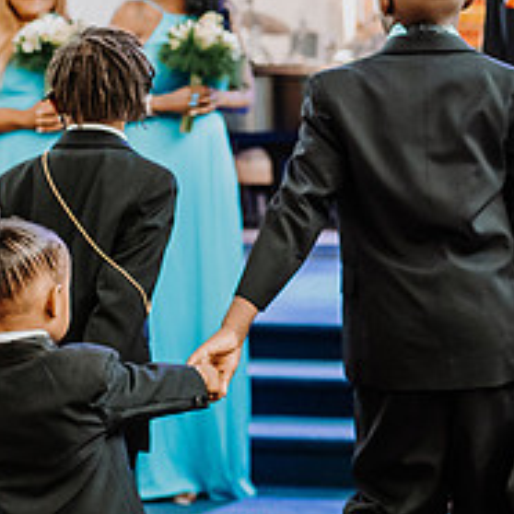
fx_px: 1831
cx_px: 364
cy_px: 183
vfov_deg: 16.0
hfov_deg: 15.9
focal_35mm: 109
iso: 5000
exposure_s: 1/640
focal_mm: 35
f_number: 2.2
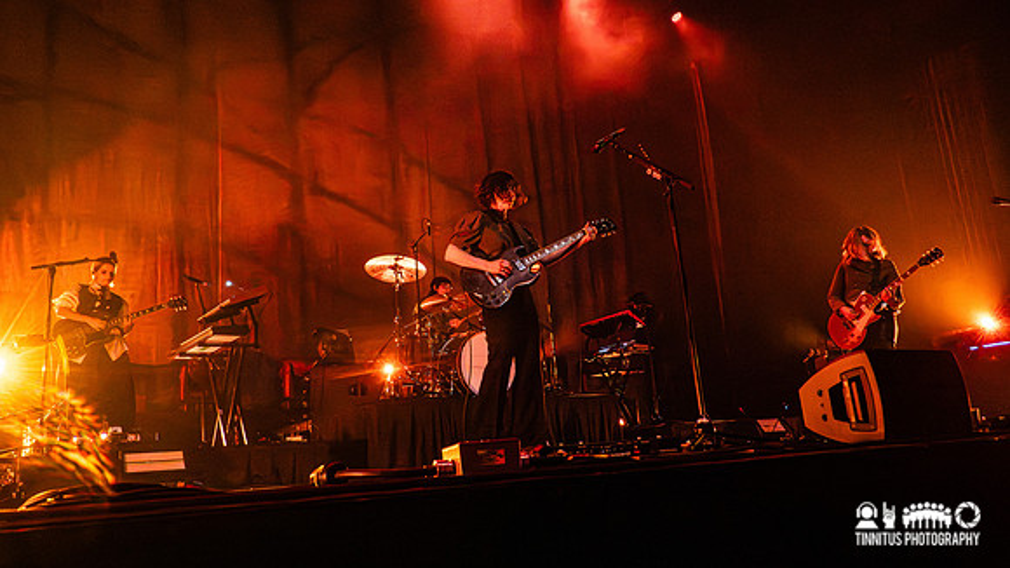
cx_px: 505
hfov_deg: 63.7
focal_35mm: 30
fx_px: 813
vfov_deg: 38.4
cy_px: 258
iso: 6400
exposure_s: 1/200
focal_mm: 10.83
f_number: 3.5
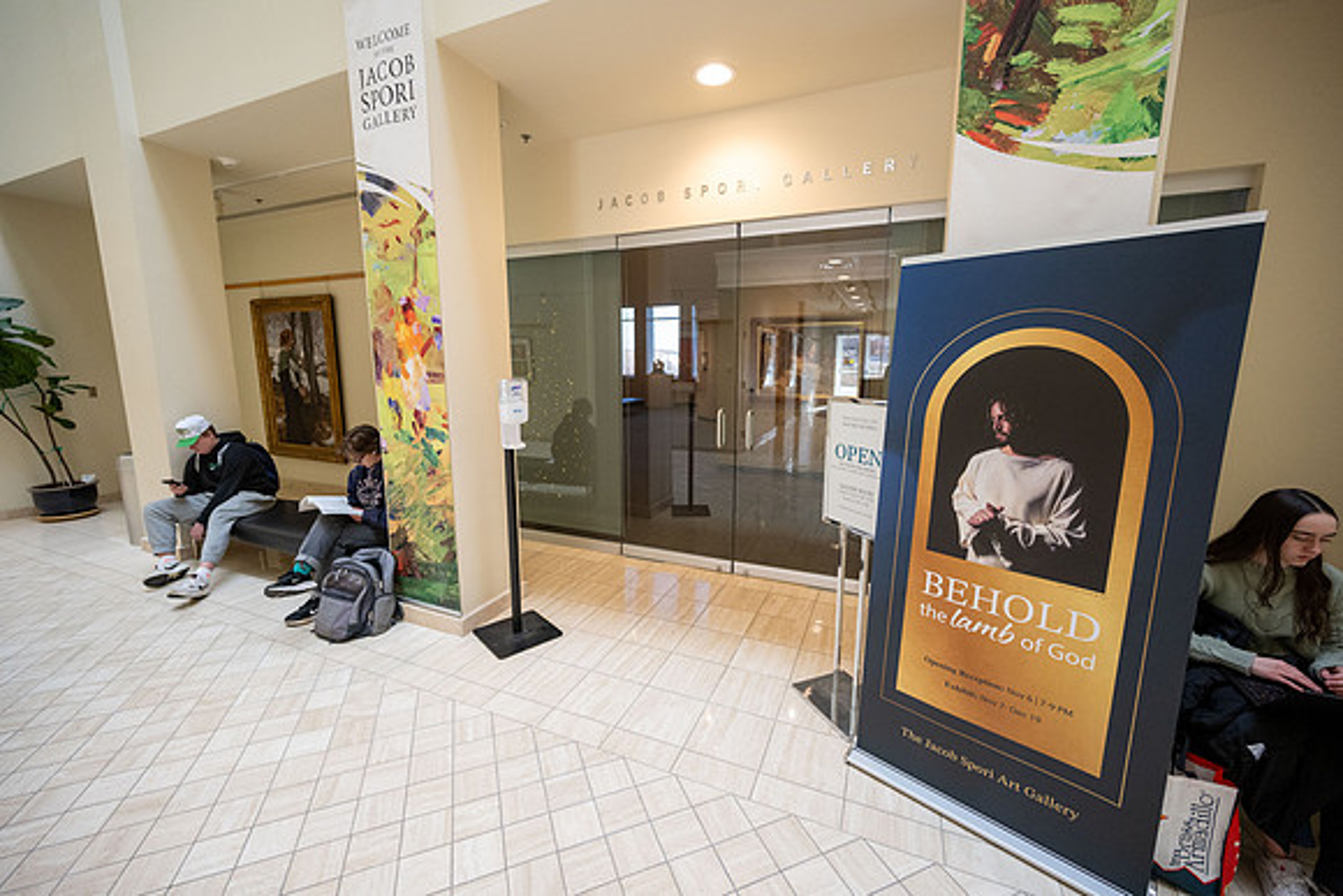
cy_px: 448
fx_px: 522
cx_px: 672
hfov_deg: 104.2
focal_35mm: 14
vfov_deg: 81.2
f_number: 4
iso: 2500
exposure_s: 1/320
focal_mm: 14
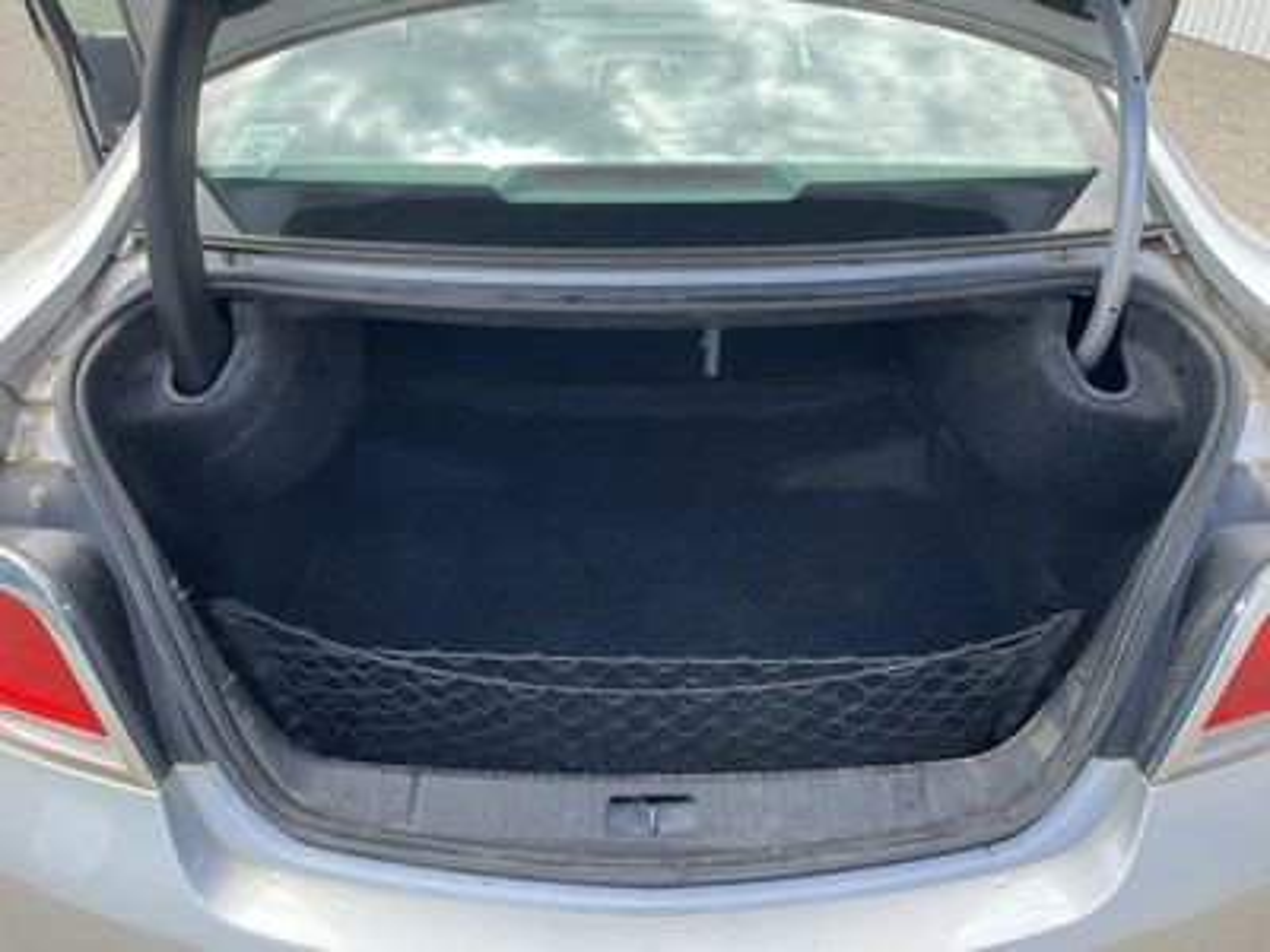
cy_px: 476
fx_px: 1064
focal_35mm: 29
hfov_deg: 61.7
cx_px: 635
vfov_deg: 48.2
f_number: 1.8
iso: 25
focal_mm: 3
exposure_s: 1/259
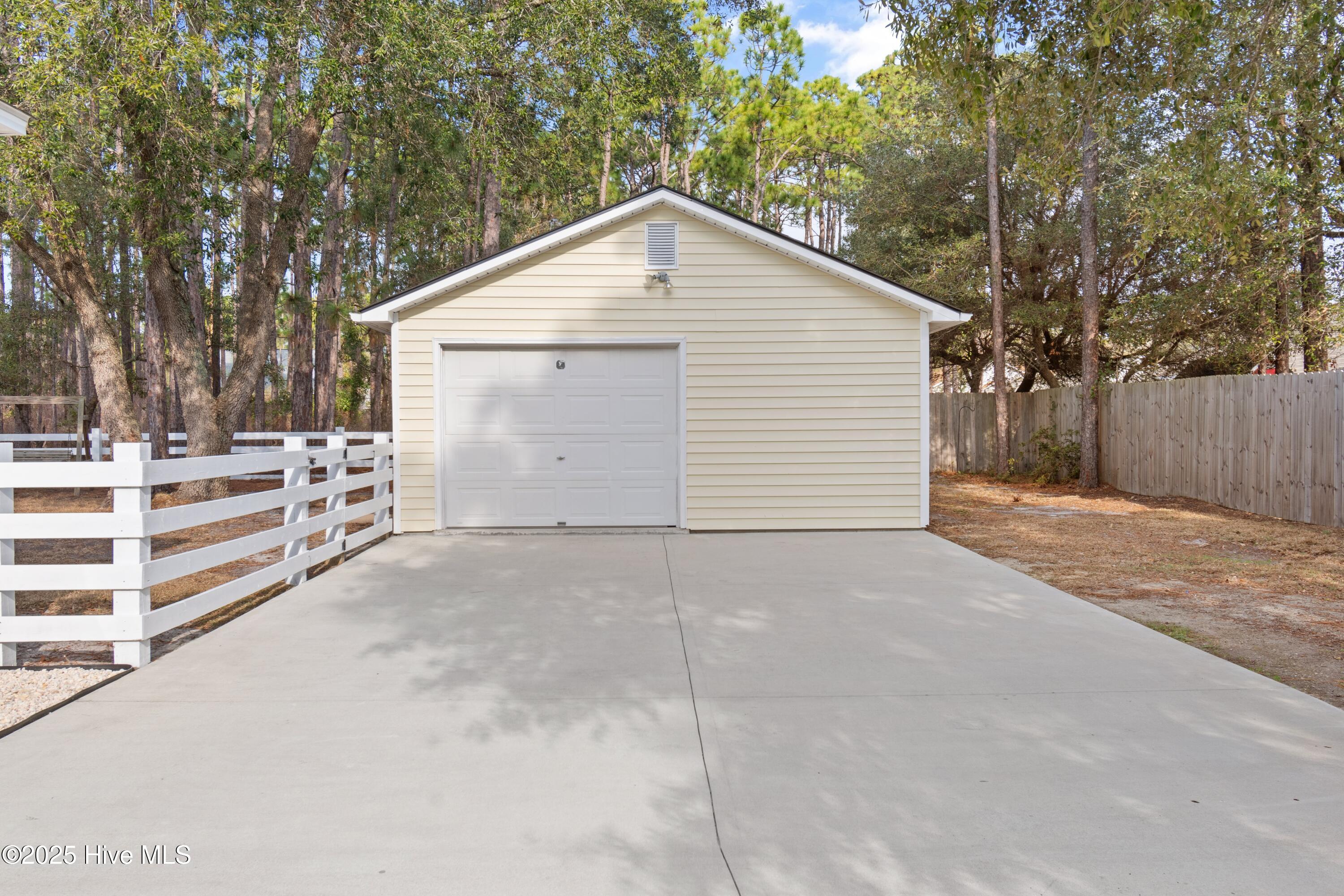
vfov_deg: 43.6
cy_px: 448
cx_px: 672
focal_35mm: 30
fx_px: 1120
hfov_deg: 61.9
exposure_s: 1/60
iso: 100
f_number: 5.6
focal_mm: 20
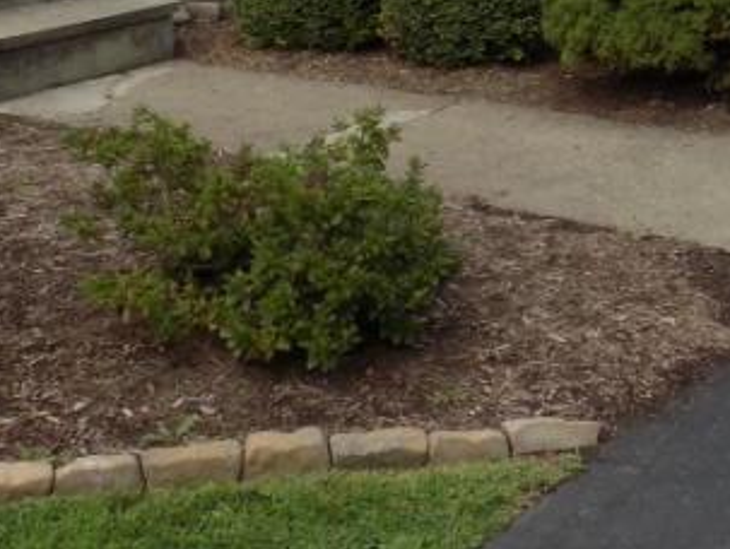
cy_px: -181
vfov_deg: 17.1
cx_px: 636
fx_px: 1710
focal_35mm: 81
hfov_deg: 23.5
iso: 80
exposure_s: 1/640
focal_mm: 4.3
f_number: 3.1
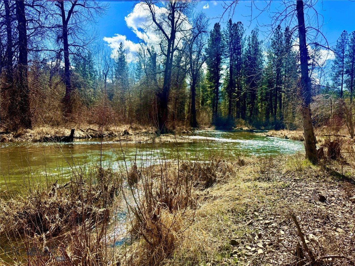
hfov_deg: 71.6
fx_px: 246
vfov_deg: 56.8
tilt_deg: -4.7
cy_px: 133
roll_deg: -1.7
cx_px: 178
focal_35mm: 24
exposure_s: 1/3096
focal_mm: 6.76
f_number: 1.78
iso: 80
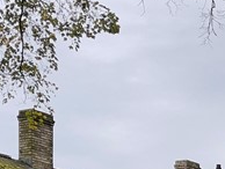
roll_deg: -0.7
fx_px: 892
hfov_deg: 14.0
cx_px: 260
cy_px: 353
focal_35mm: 137
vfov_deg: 10.0
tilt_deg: -0.9
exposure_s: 1/422
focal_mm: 4.2
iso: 32
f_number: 1.6
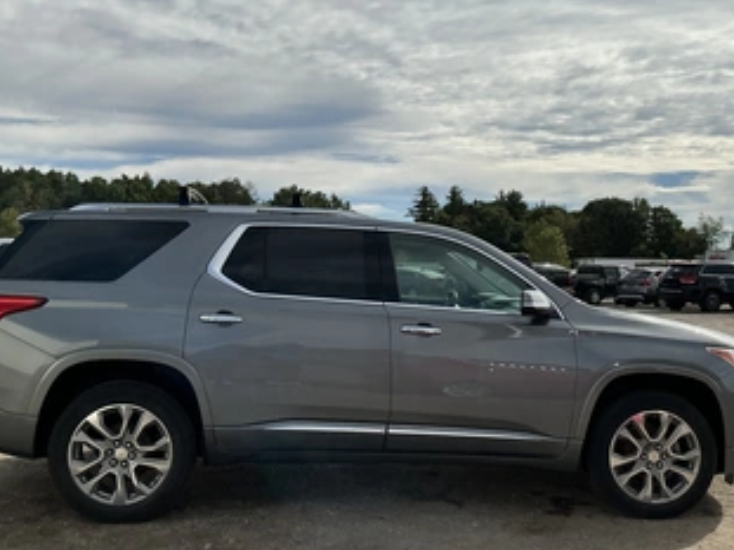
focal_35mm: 36
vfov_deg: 39.6
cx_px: 382
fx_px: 763
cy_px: 250
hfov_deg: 51.4
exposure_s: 1/4065
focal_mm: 3
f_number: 1.8
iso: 25
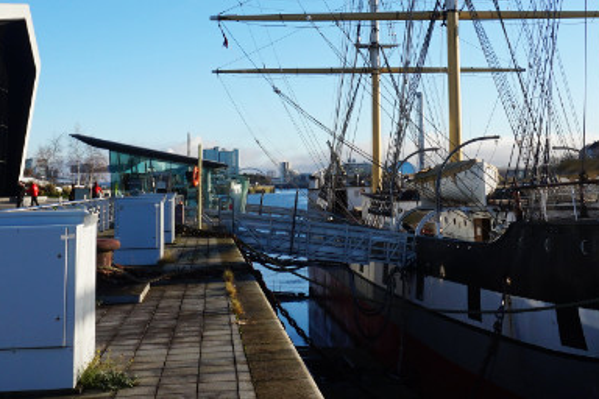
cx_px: 296
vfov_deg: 25.5
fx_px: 832
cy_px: -9
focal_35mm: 50
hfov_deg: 39.6
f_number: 14
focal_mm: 16
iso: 100
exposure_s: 1/80
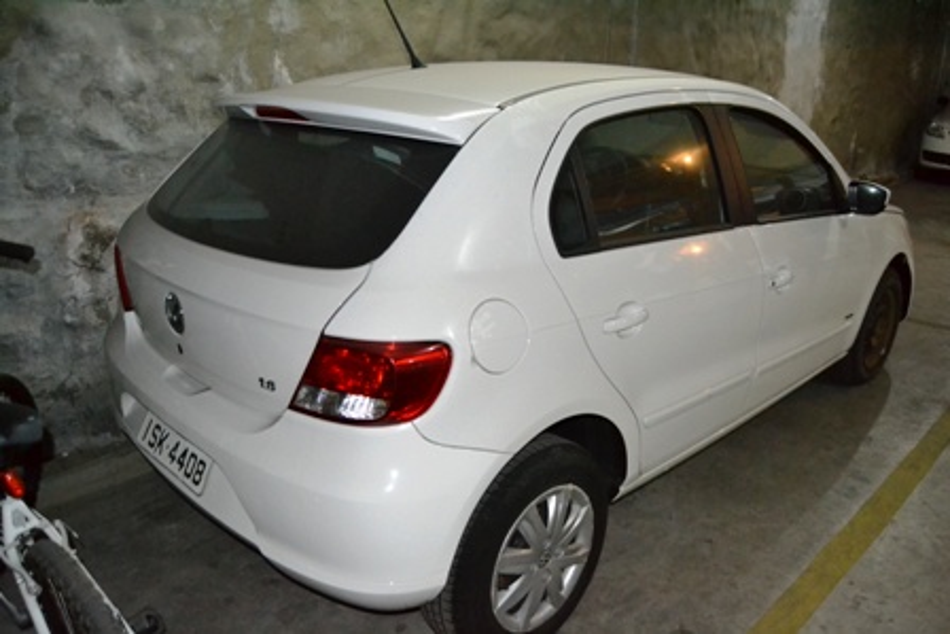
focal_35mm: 27
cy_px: 317
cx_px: 475
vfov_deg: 48.0
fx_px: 713
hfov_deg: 67.4
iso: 3200
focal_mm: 18
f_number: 3.5
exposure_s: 1/60
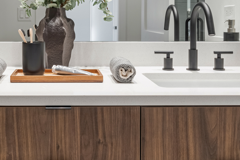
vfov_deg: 23.4
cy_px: 8
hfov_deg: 35.1
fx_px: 373
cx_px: 68
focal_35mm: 56
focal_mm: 17
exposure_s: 1/60
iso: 320
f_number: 9
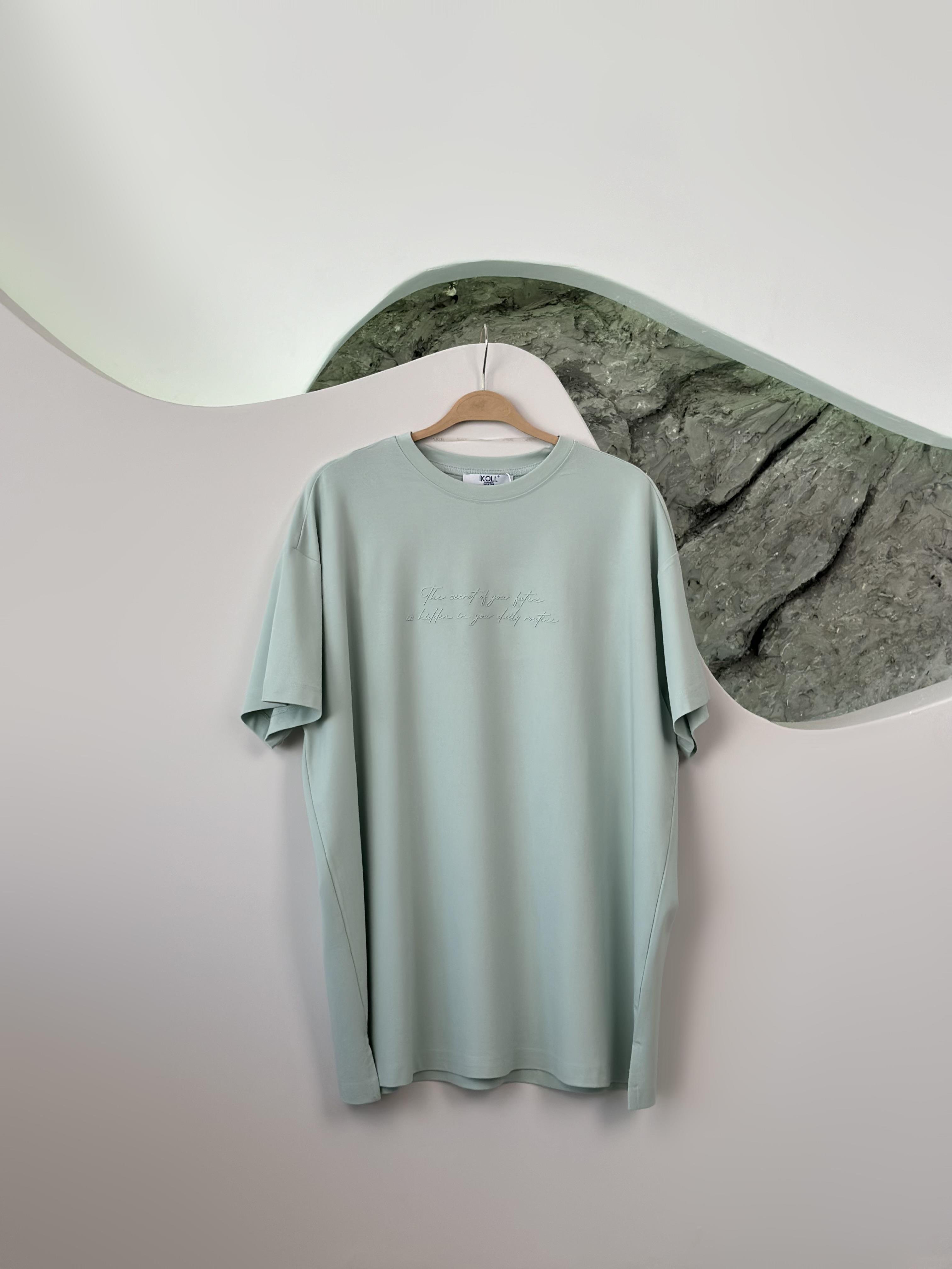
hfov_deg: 30.3
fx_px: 1760
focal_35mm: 48
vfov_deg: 39.7
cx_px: 476
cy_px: 634
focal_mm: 6.86
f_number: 1.78
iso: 80
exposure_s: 1/499
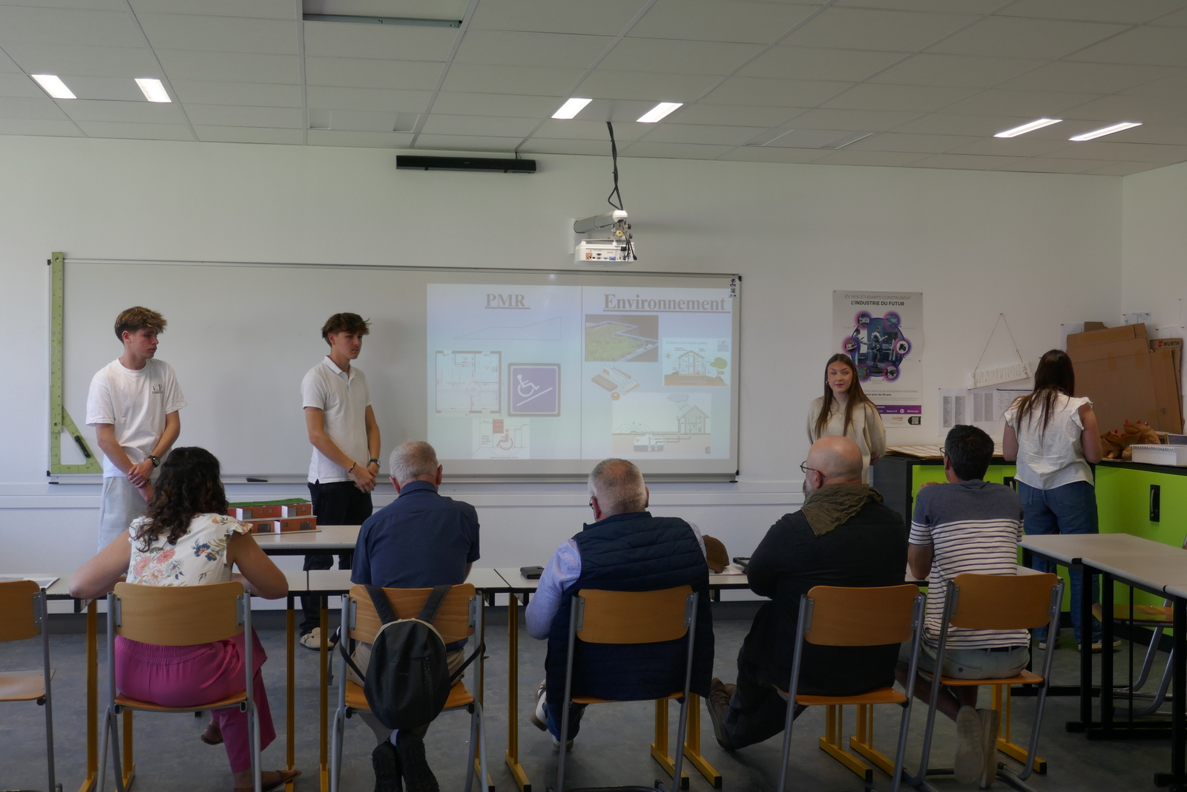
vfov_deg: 31.9
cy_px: 396
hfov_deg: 46.4
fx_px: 1385
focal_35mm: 42
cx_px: 594
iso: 200
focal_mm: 15.3
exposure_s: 1/80
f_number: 3.8
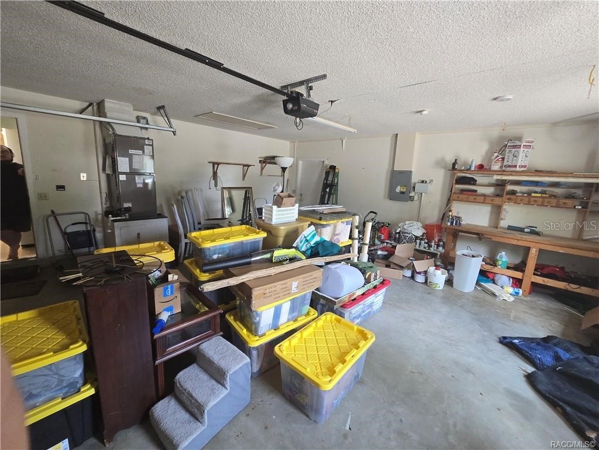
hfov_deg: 106.2
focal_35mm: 13
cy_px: 225
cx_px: 300
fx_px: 225
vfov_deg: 89.9
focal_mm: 2.2
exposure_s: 1/60
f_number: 2.2
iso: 320
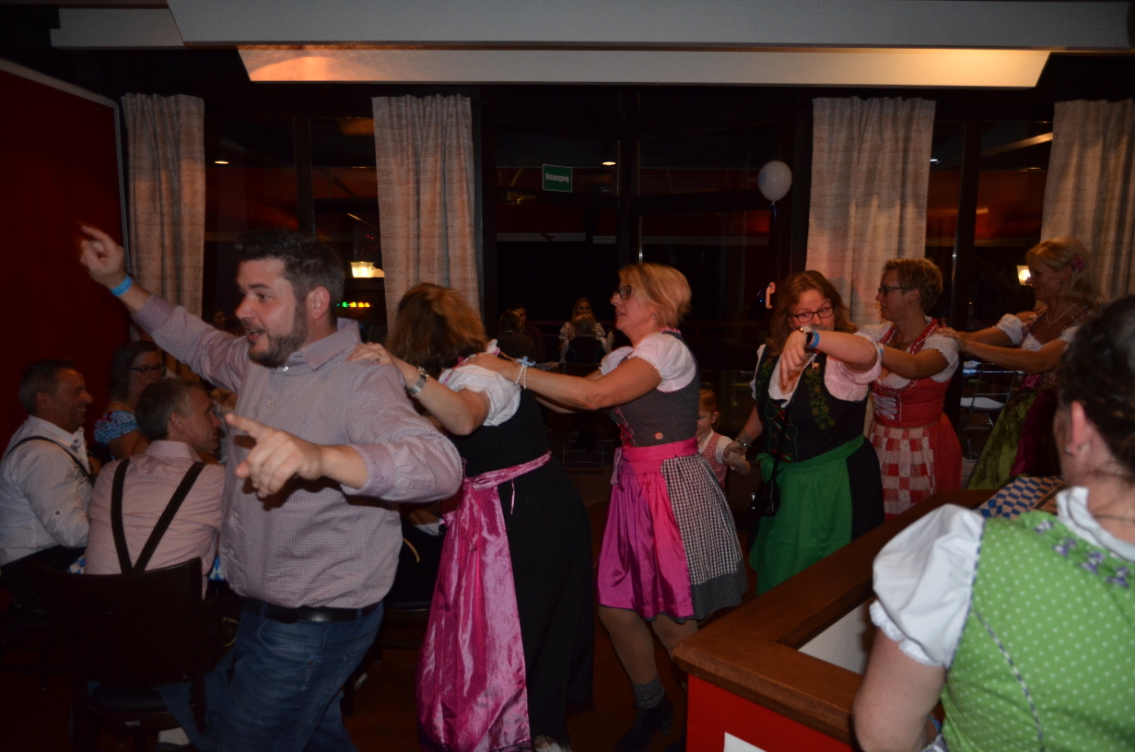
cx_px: 568
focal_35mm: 24
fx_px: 755
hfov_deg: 73.9
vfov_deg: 52.9
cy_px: 376
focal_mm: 16
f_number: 3.5
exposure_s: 1/60
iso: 800
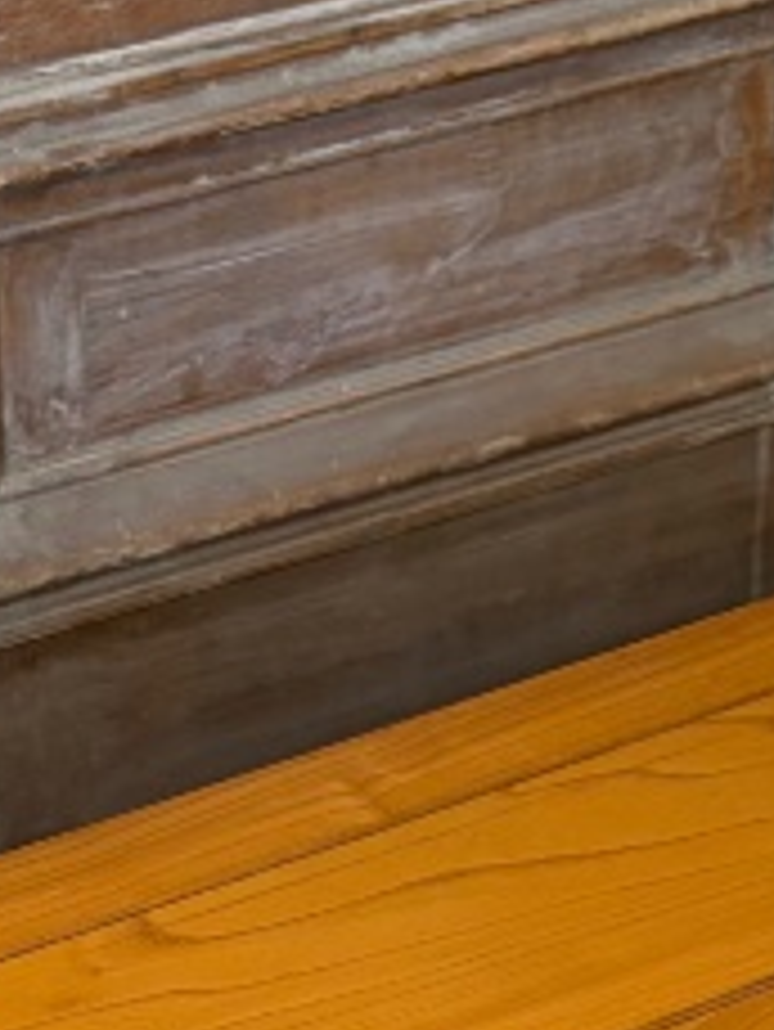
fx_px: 4051
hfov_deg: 10.9
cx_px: 374
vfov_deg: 13.6
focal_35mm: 136
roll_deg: -3.4
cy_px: 1561
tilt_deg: -44.1
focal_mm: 5.96
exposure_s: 1/50
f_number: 1.6
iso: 125
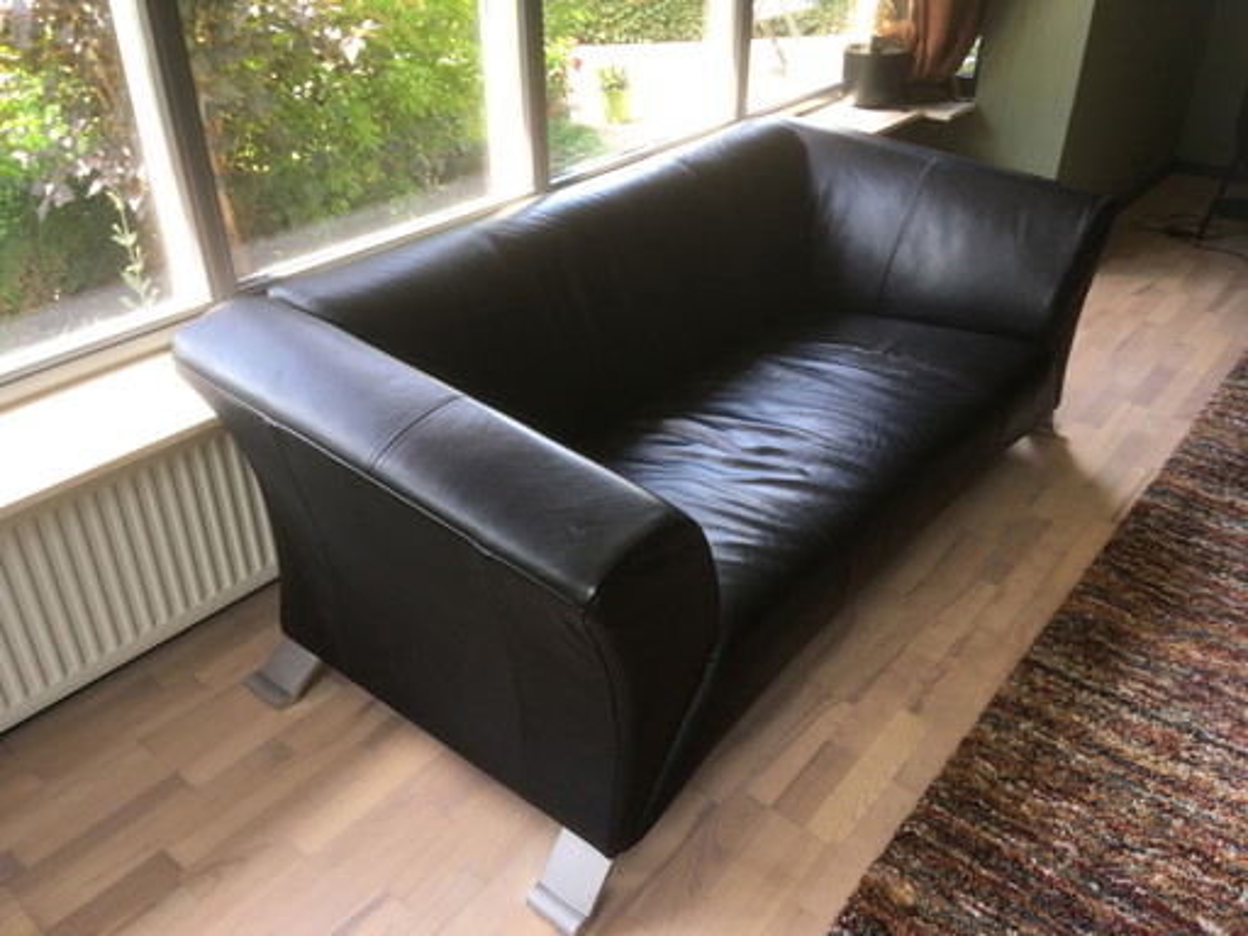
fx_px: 1046
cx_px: 624
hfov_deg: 61.7
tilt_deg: -33.8
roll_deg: -0.4
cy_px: 468
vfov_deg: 48.2
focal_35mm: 29
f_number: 2.2
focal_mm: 4.15
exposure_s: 1/50
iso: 32
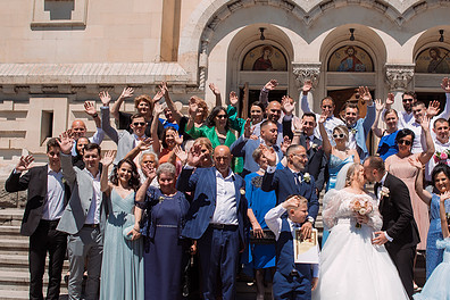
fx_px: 500
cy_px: 174
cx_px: 302
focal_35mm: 40
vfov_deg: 33.3
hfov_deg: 47.6
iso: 200
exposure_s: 1/2500
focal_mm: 24
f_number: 4
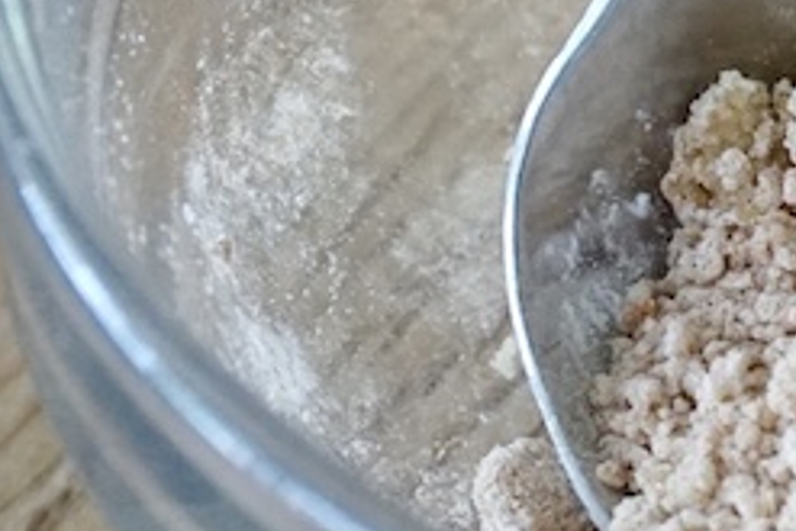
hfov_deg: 4.9
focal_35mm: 419
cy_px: 66
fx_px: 9270
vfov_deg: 3.3
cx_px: 1254
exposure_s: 1/100
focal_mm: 54
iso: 3200
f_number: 5
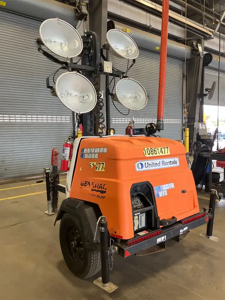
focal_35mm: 28
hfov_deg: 49.8
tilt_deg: -1.7
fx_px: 243
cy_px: 150
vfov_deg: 63.4
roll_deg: +0.7
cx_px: 112
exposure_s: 1/60
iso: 125
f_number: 1.8
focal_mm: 3.99
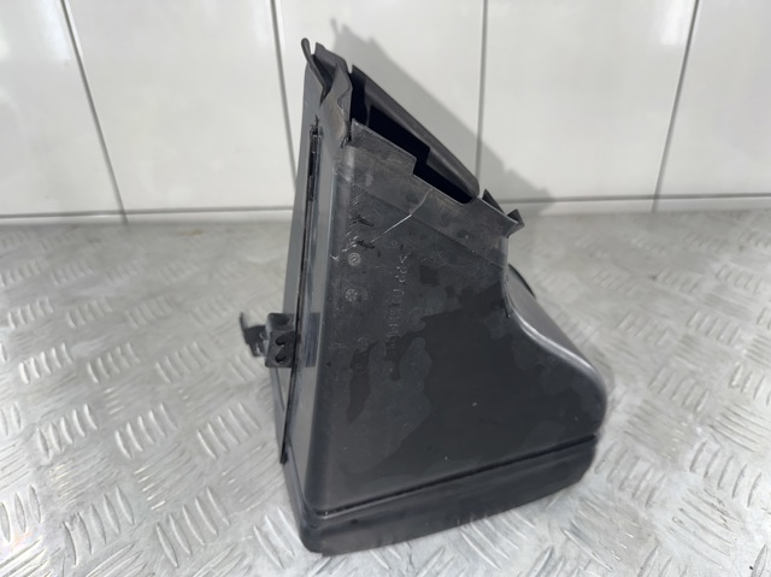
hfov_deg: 71.6
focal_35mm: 24
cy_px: 288
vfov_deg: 56.8
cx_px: 386
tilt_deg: -30.2
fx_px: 534
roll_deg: +2.4
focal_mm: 6.76
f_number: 1.78
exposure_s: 1/100
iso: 50
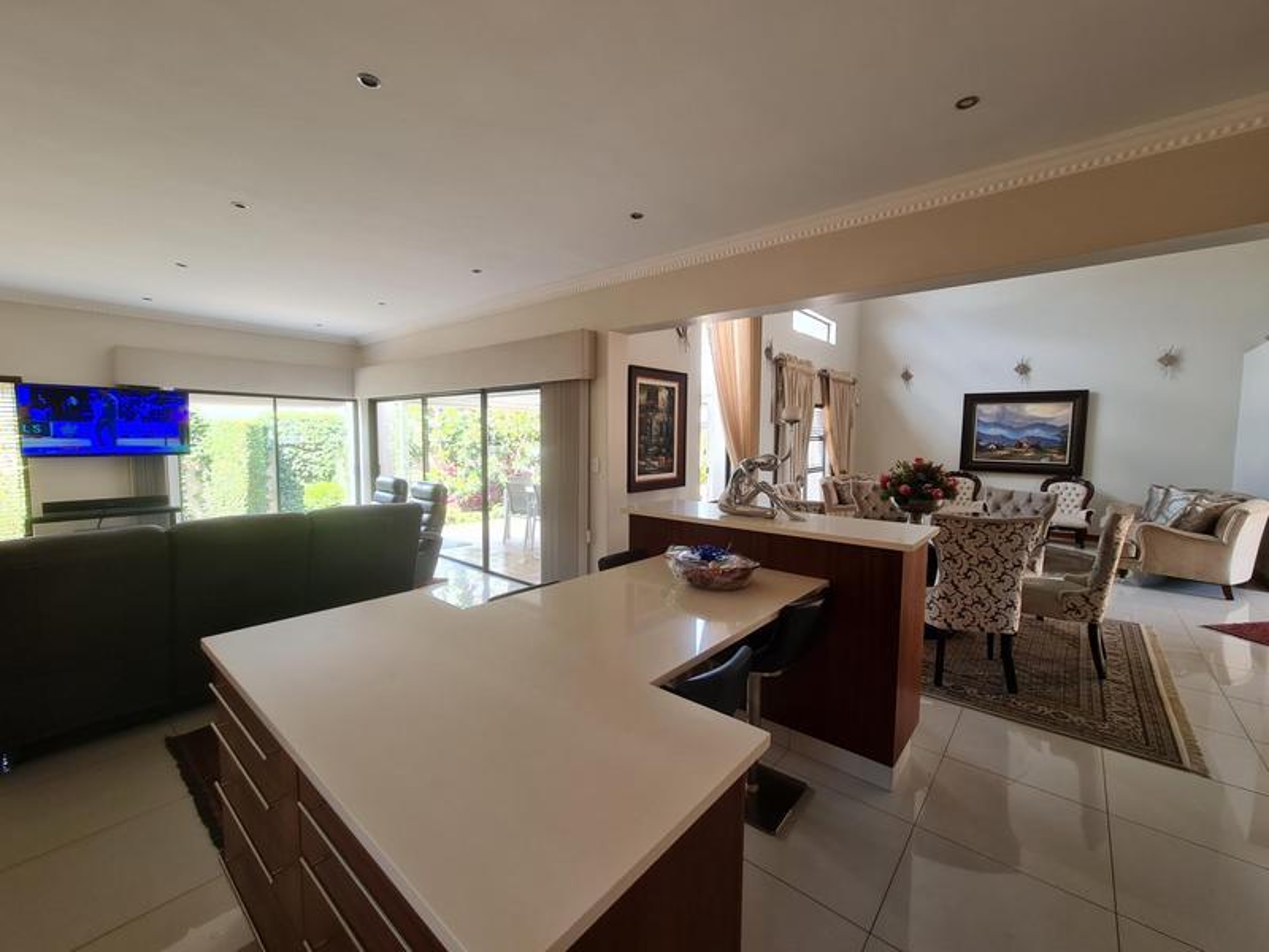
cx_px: 634
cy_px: 476
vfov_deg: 89.9
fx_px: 477
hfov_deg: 106.2
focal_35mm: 13
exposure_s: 1/50
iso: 80
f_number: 2.2
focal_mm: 2.2
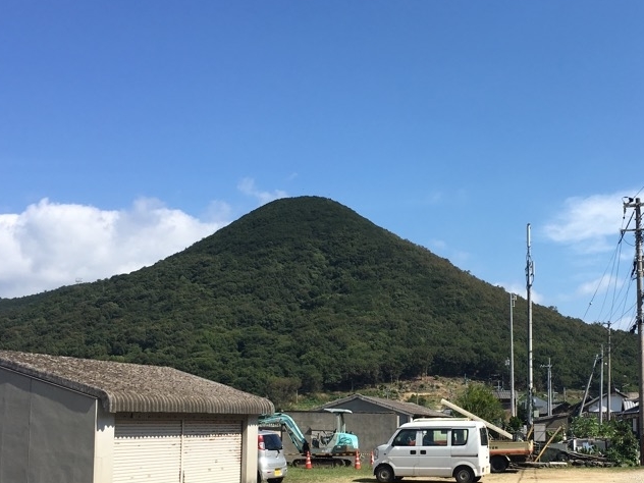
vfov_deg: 30.5
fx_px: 874
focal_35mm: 47
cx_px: 428
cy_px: 352
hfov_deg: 40.0
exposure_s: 1/1672
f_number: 2.2
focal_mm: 4.15
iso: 25
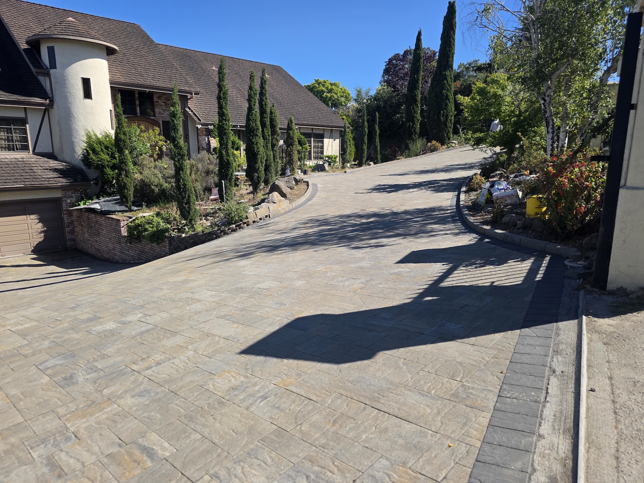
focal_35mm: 23
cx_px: 322
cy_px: 242
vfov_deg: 58.9
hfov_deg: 73.9
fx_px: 428
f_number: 1.7
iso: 80
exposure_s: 1/4145
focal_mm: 6.3
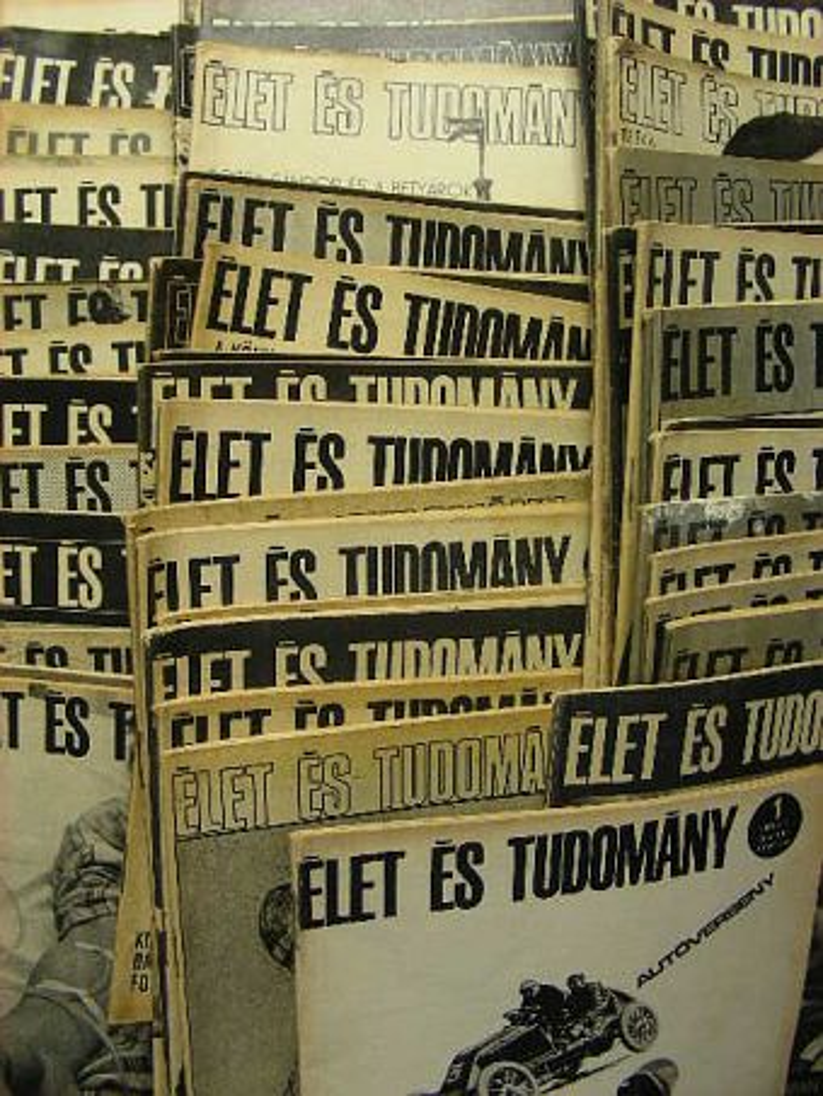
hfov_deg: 37.7
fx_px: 1204
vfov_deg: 49.0
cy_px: 548
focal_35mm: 38
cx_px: 412
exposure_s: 1/30
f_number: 3.5
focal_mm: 6.3
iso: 99
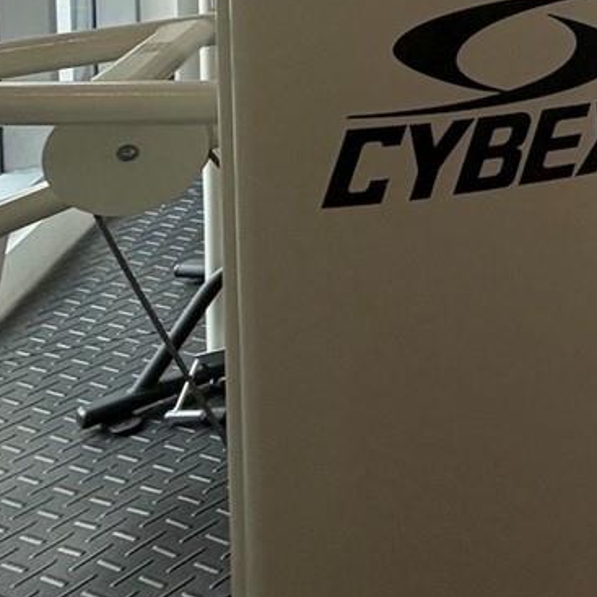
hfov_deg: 21.3
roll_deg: -0.3
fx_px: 1054
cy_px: -163
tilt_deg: -2.4
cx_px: 1069
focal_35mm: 54
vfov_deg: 27.0
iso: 80
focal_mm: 2.22
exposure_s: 1/120
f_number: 2.2
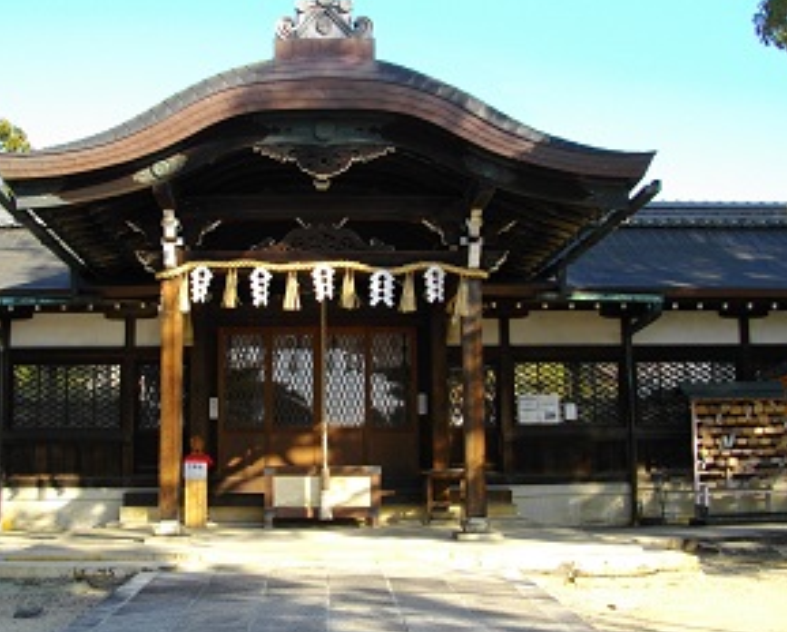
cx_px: 336
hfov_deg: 43.7
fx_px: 980
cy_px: 305
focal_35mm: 42
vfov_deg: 35.7
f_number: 2.9
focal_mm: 5.7
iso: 100
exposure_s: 1/320
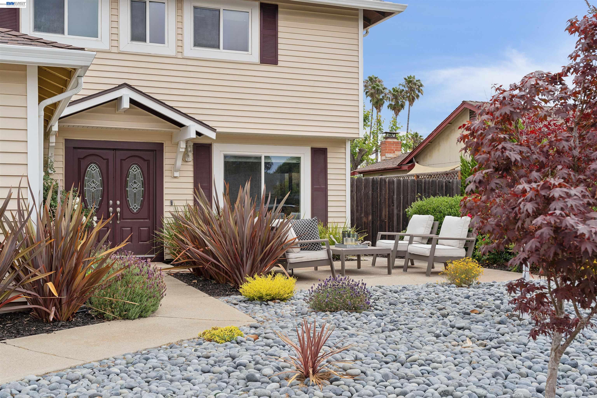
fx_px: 686
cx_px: 298
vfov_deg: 32.3
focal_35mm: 41
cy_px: 199
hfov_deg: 47.0
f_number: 5.6
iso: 100
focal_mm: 41.4
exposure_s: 1/400
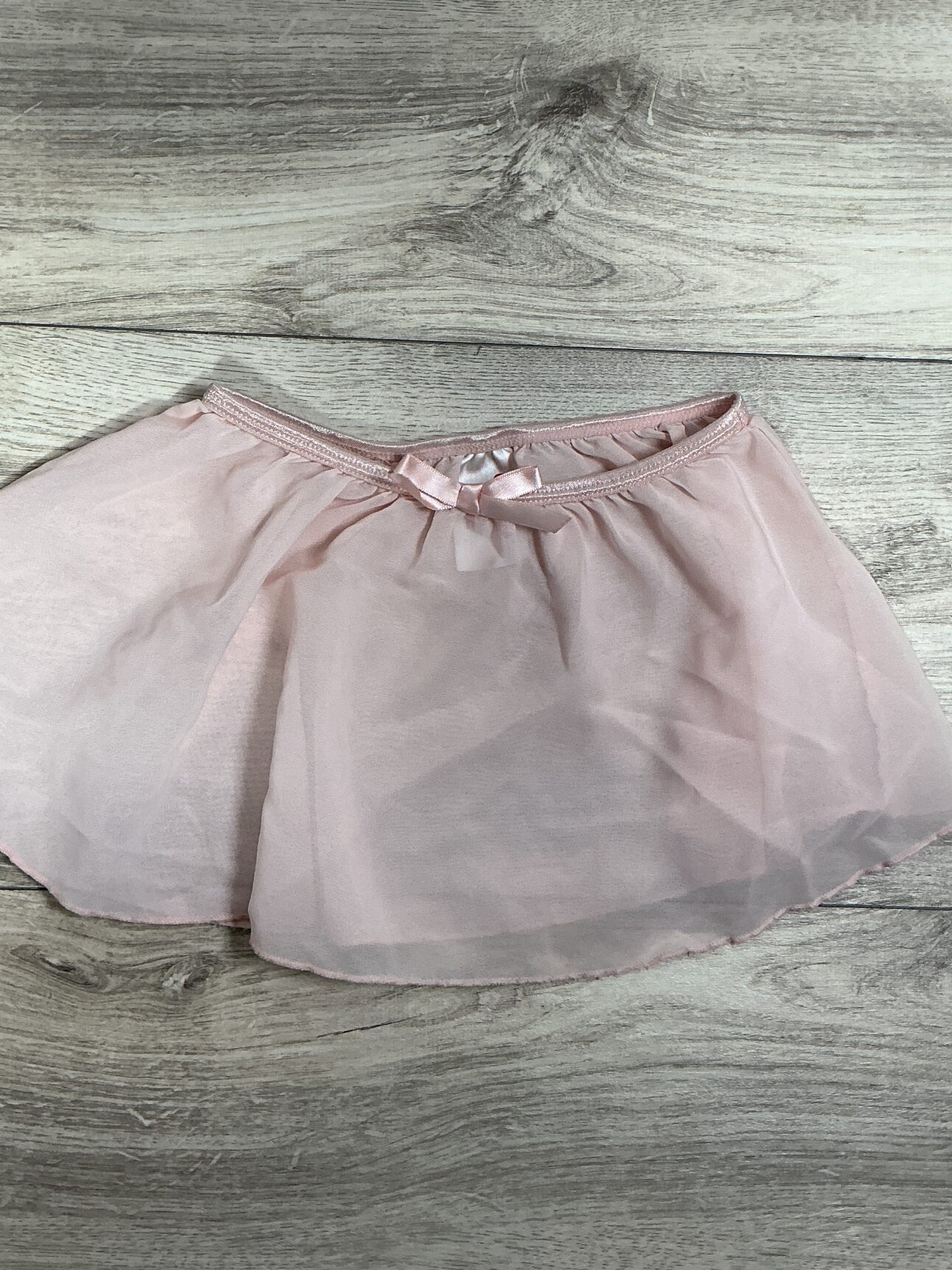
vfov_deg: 43.6
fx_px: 1577
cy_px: 501
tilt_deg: -83.6
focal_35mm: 43
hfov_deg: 33.6
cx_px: 471
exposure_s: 1/60
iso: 50
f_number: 1.8
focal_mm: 3
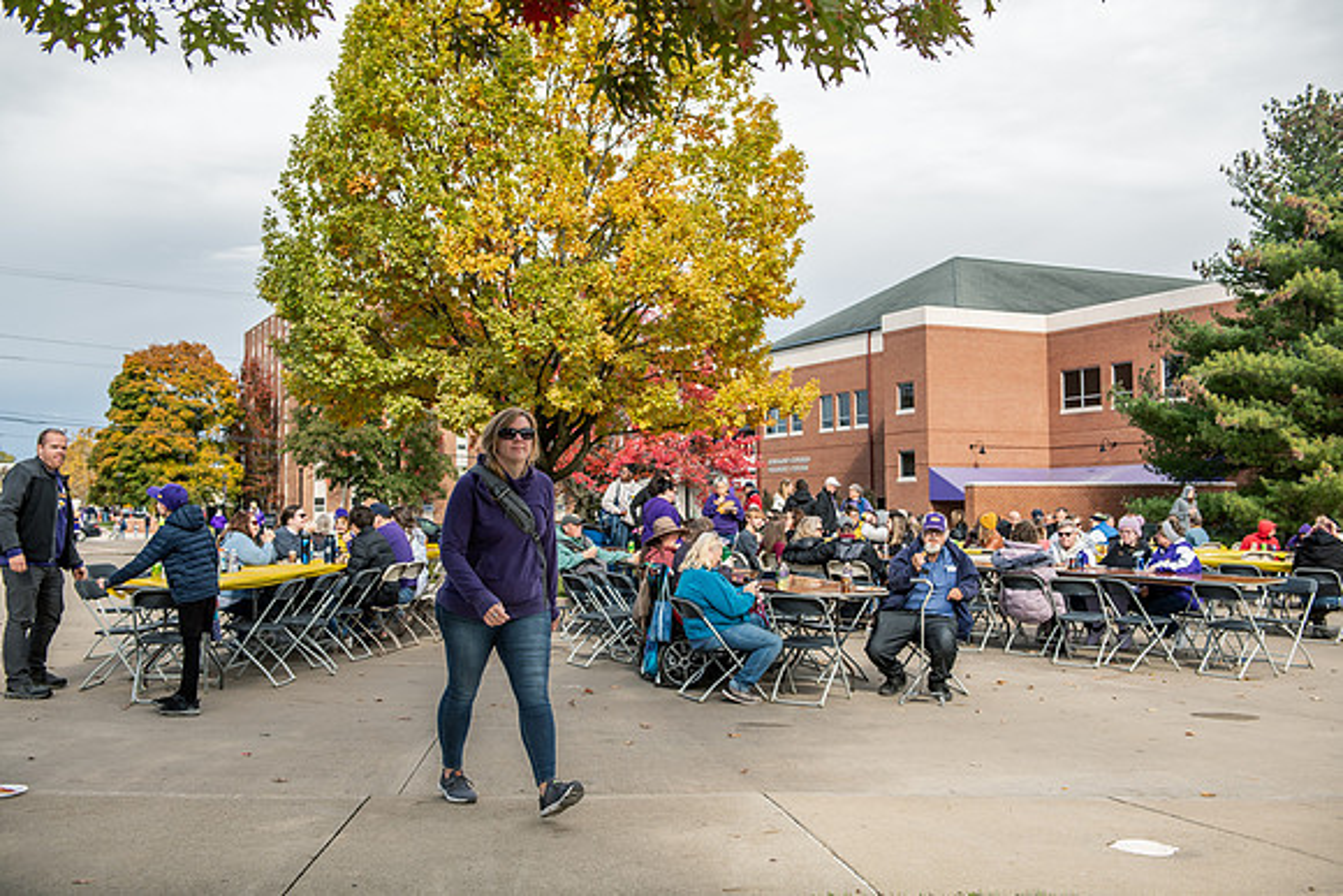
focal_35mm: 36
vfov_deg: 36.9
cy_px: 448
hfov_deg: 53.1
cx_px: 672
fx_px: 1343
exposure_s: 1/320
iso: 125
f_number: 4
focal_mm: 36
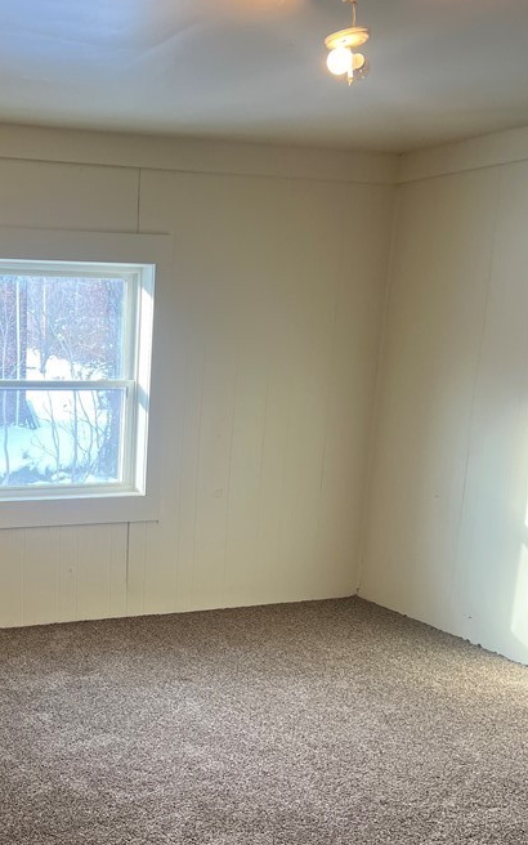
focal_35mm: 43
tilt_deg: -13.5
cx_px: 39
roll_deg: -0.7
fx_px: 990
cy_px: 581
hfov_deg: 28.5
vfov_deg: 45.3
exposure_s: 1/120
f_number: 1.5
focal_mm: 5.7
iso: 100
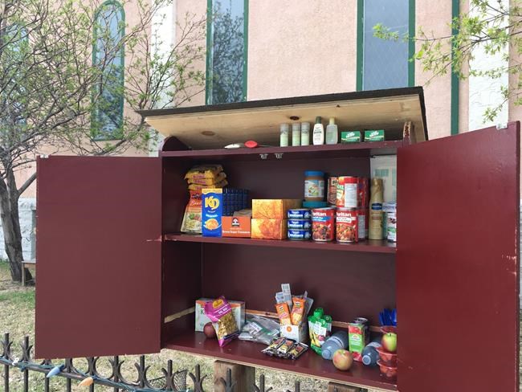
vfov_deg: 48.3
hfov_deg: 61.6
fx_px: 437
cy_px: 196
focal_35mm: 29
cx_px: 261
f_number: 2.2
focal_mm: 4.15
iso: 25
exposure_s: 1/120
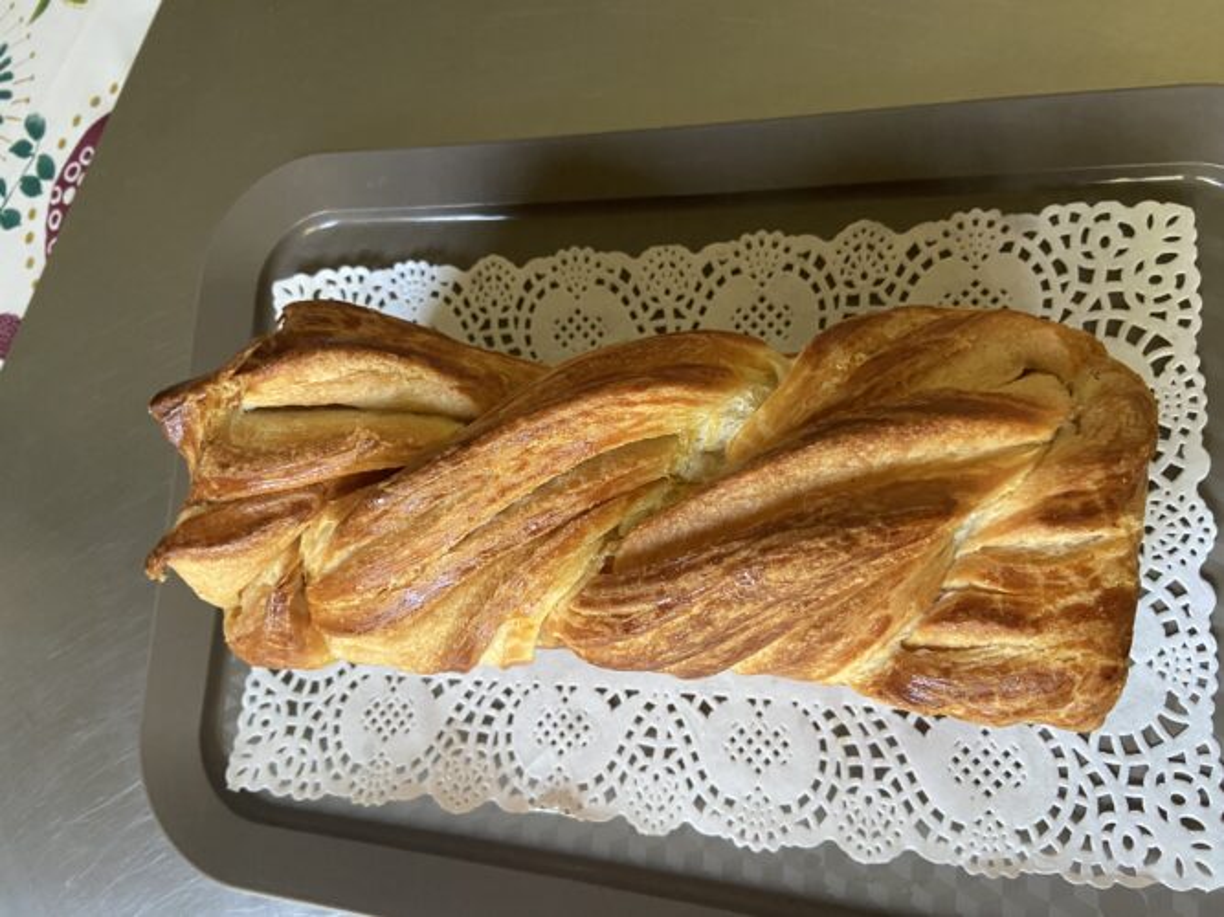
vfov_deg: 53.0
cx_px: 612
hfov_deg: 67.3
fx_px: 919
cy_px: 458
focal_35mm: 26
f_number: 1.8
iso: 400
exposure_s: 1/60
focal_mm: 4.25
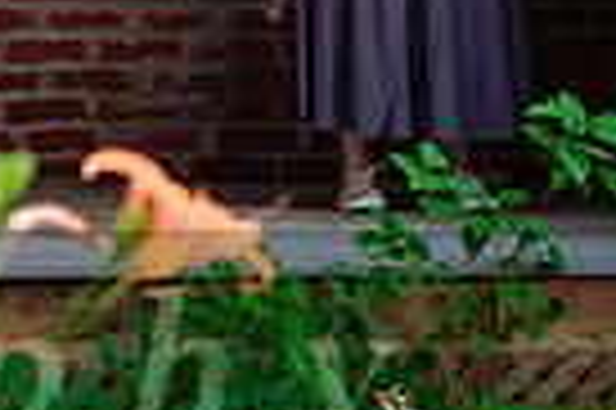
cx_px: -522
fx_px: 3230
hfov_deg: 10.2
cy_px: -237
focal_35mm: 189
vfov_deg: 7.1
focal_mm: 29.2
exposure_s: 1/160
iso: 500
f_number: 1.8
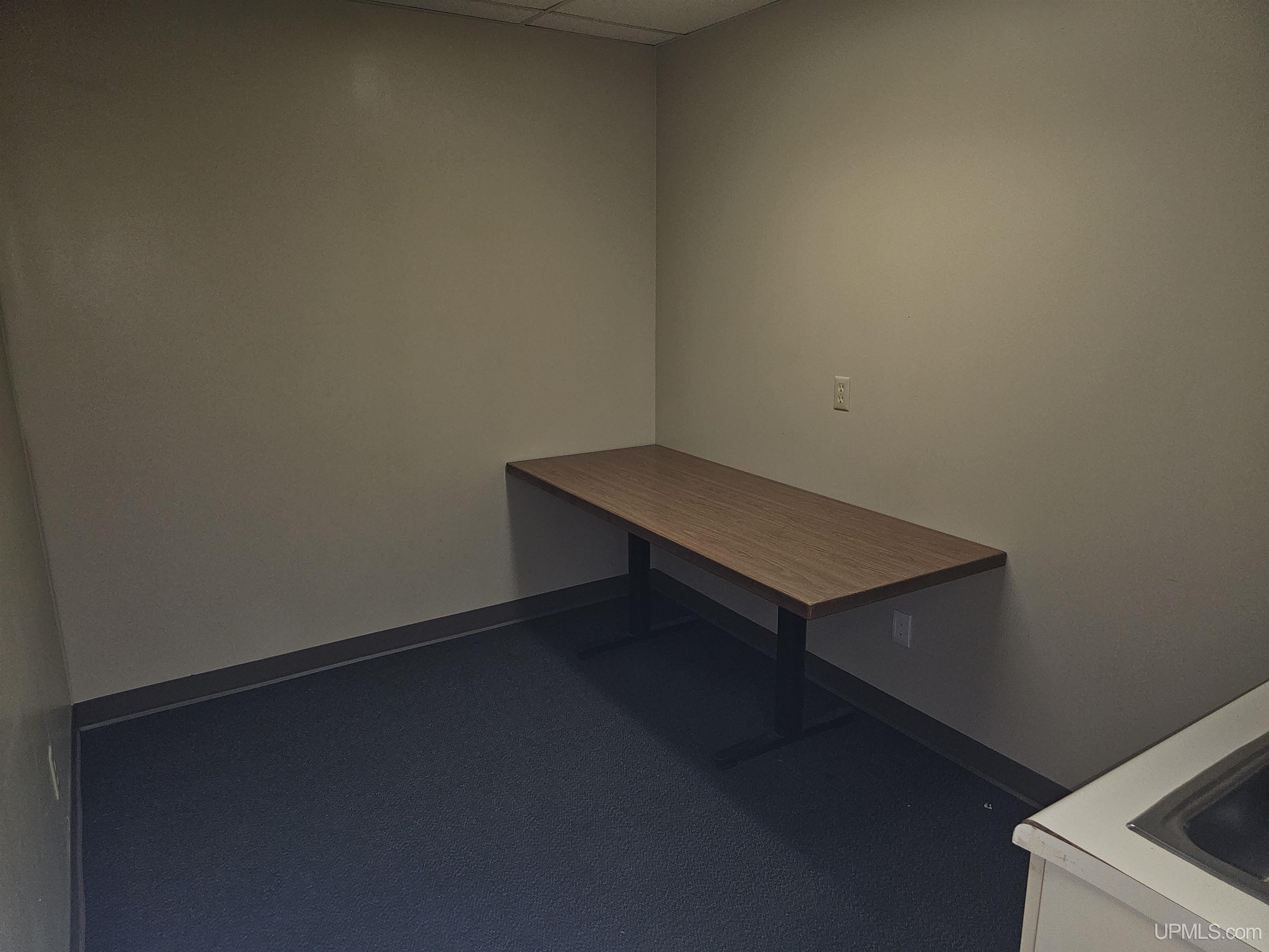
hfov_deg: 73.9
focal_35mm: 23
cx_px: 634
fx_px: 843
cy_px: 476
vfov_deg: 58.9
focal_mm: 6.3
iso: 125
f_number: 1.7
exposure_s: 1/24
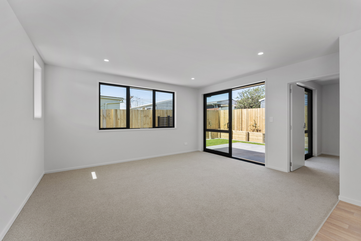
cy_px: 120
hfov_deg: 101.1
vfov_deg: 78.1
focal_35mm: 15
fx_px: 148
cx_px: 180
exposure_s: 1/125
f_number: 9
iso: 640
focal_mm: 14.8
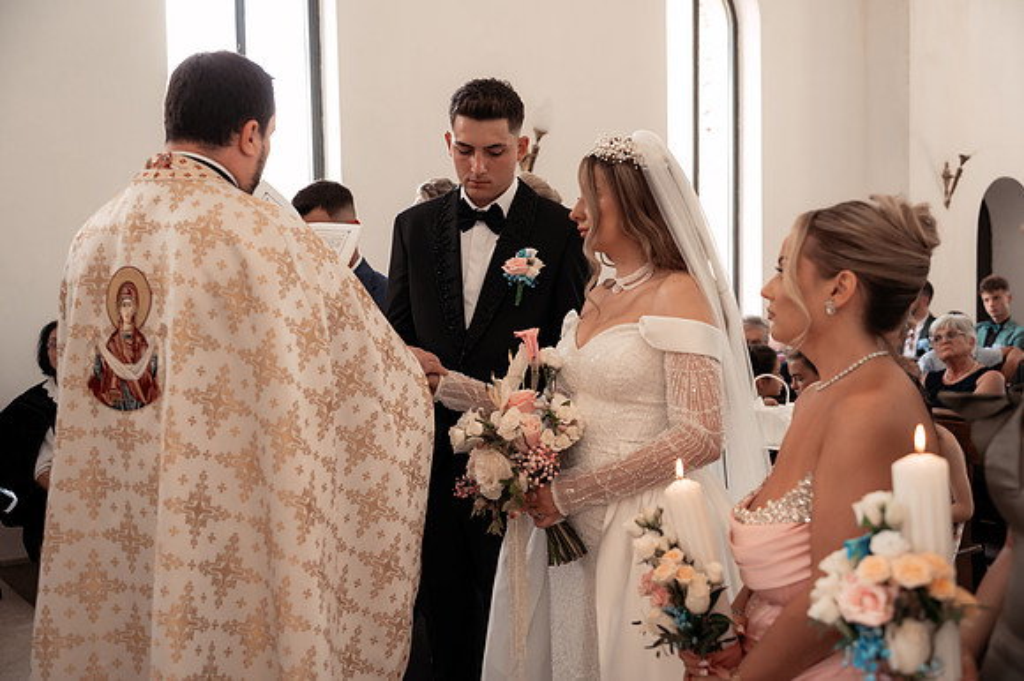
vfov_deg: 35.0
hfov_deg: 50.7
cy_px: 340
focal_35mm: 38
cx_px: 512
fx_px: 1080
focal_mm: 38
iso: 1600
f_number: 3.2
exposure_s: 1/250
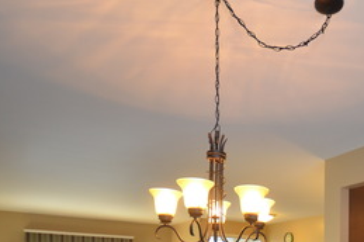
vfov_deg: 30.6
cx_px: 309
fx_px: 374
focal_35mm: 37
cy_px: 287
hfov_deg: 48.0
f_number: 4
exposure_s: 1/60
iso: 560
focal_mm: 10
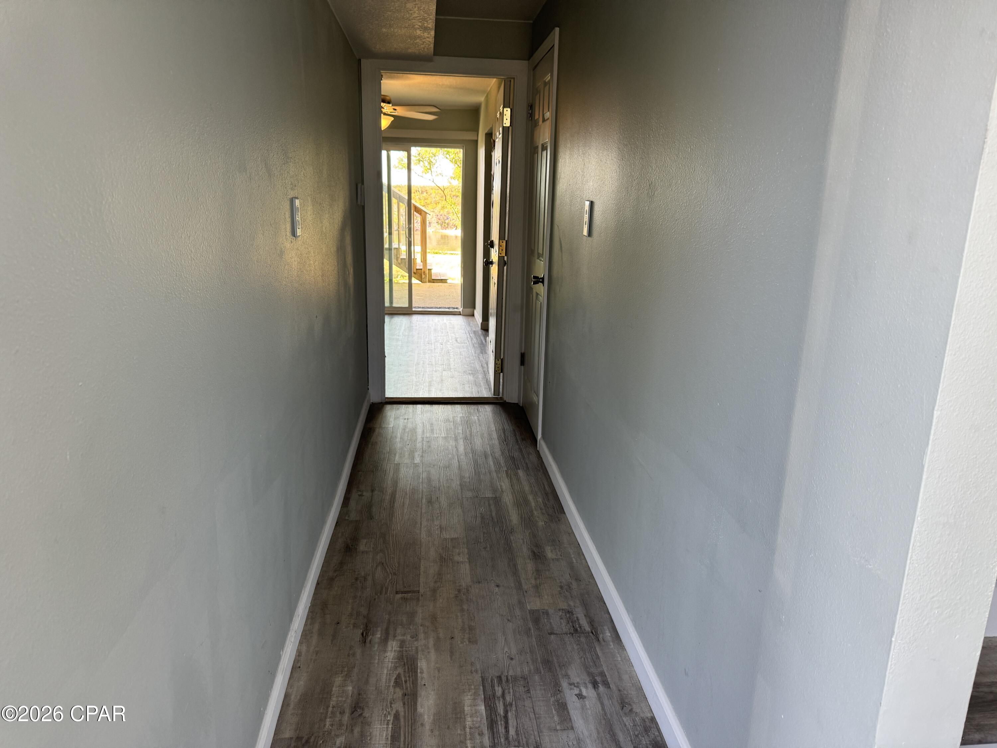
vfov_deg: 56.8
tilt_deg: -14.6
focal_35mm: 24
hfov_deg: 71.6
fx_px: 691
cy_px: 374
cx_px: 498
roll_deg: -0.7
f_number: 1.78
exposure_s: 1/120
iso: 125
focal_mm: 6.76
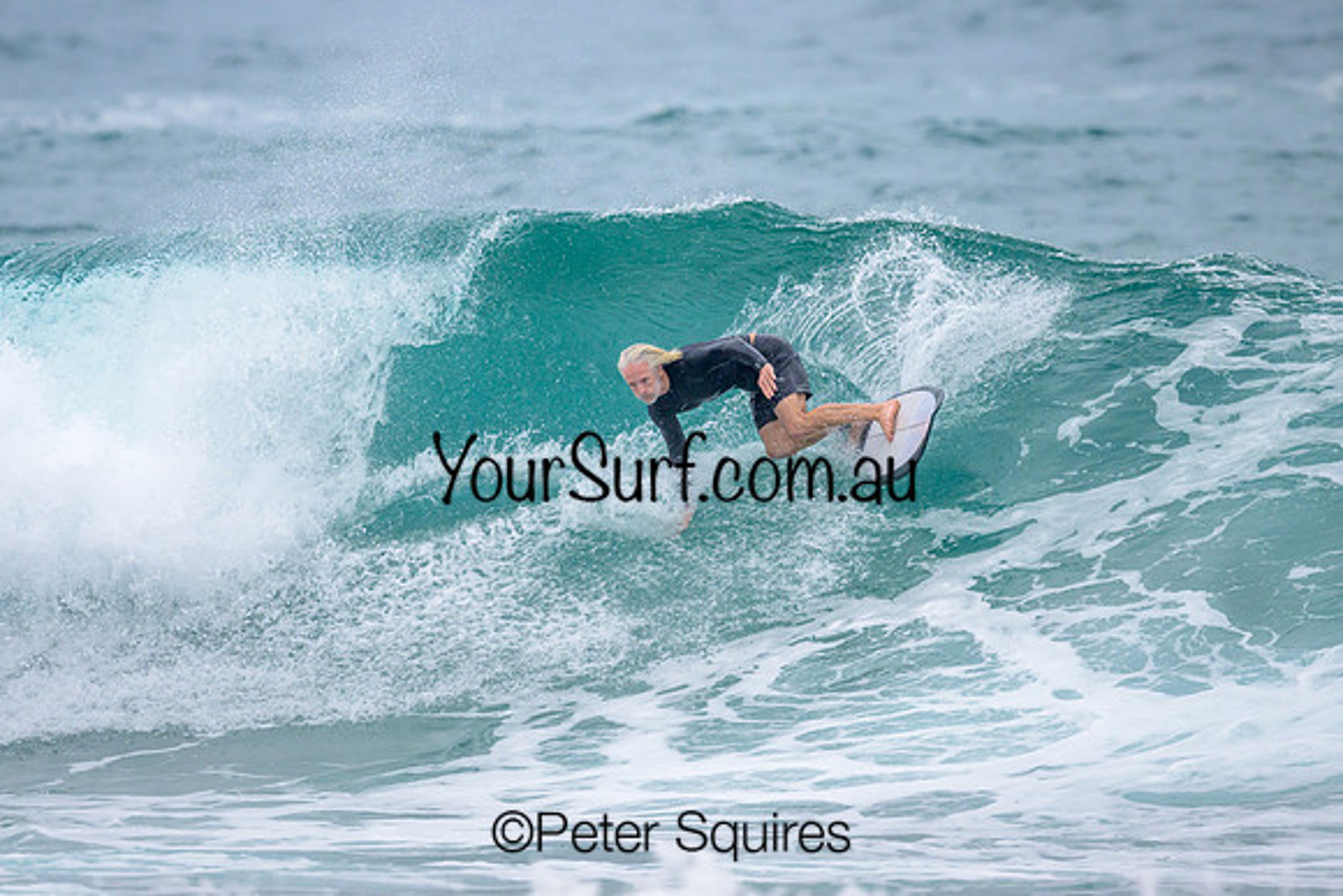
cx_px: 593
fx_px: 41044
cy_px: 282
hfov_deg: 1.9
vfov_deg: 1.3
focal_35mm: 1100
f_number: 6.3
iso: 400
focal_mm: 800
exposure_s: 1/2000
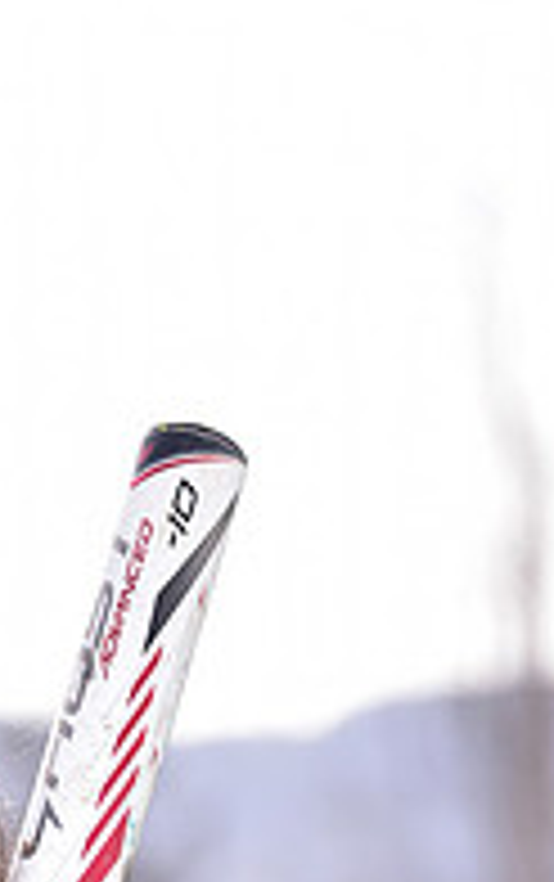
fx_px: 11610
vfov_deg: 4.3
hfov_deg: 2.7
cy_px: 1233
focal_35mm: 482
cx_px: -164
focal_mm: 160
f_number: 5
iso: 100
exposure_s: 1/250
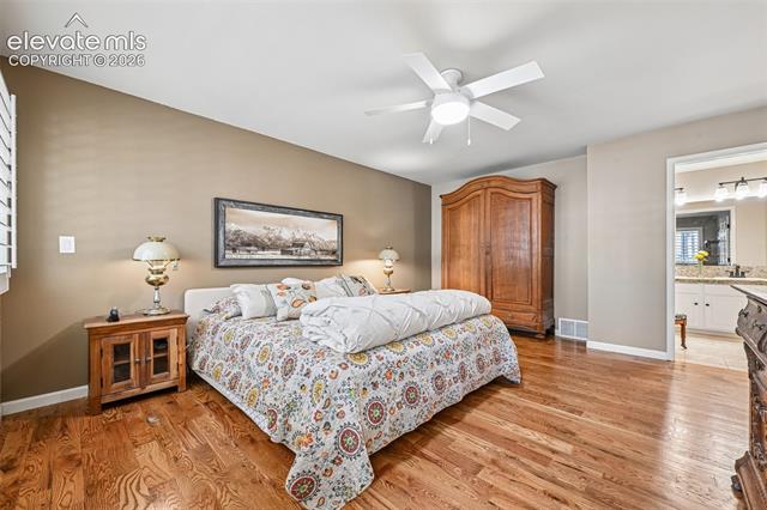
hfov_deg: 104.3
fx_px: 298
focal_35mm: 14
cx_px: 384
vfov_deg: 81.1
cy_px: 255
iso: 400
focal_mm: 14
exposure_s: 1/2.5
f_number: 10
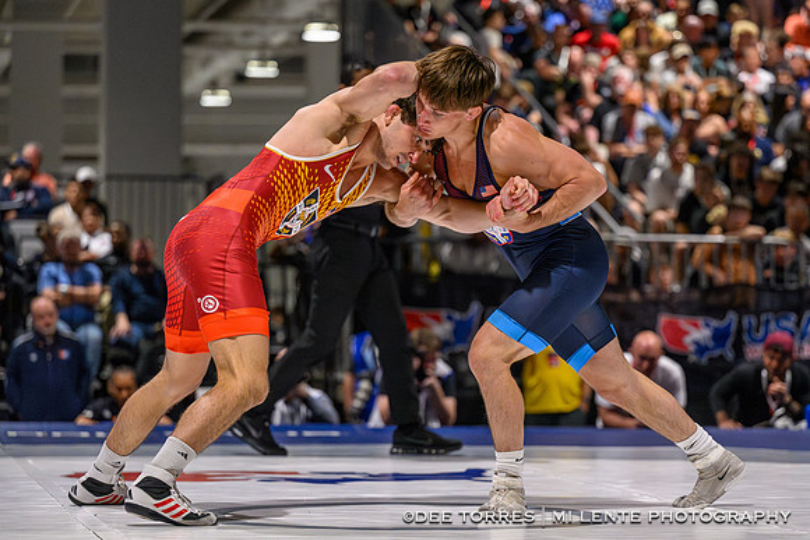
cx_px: 464
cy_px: 299
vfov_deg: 11.4
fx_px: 2716
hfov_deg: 17.0
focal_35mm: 121
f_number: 2.8
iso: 8000
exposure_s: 1/800
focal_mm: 104
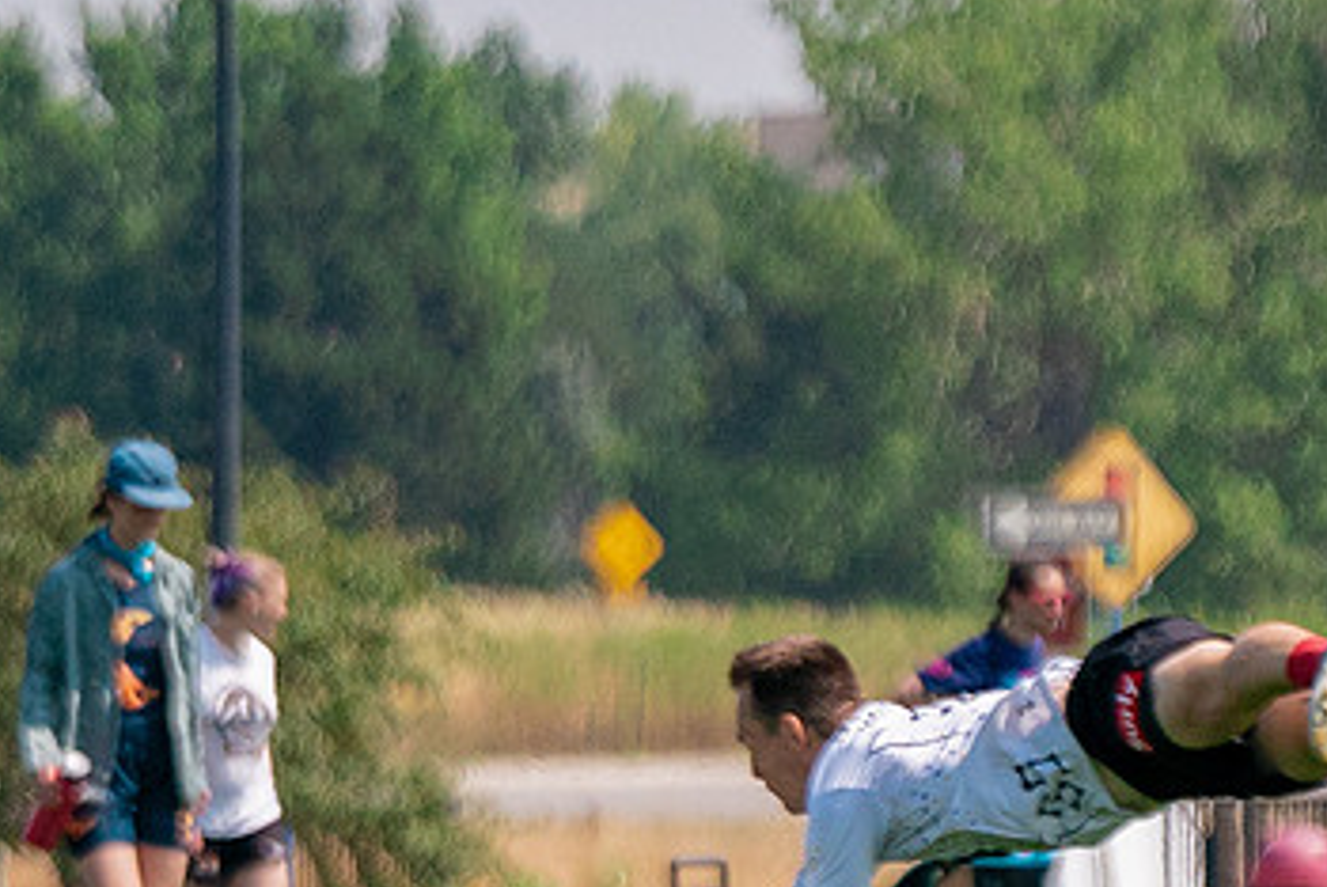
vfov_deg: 1.4
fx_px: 36190
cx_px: 1120
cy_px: 953
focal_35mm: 981
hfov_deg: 2.1
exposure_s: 1/12800
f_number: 2.8
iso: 640
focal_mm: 200
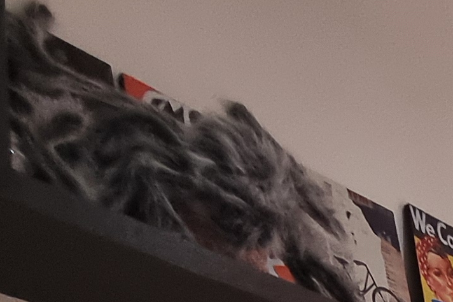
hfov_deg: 22.1
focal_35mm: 76
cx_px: 680
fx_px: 956
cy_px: 758
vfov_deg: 12.9
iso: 160
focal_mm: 2.2
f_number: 2.2
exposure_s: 1/60
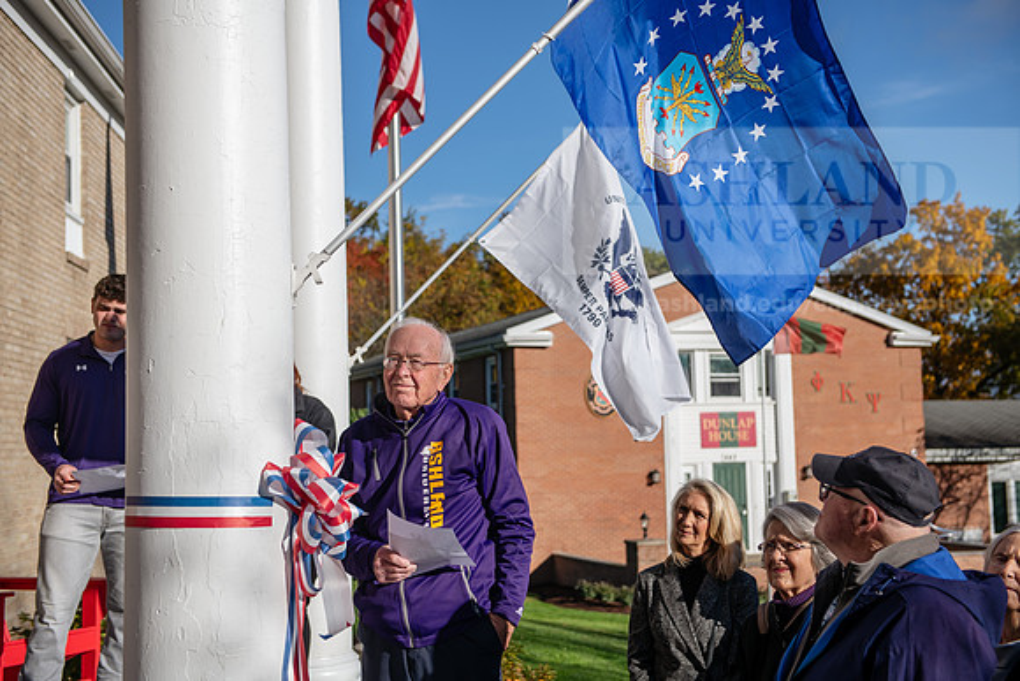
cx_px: 510
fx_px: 1417
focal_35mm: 50
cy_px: 340
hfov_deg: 39.6
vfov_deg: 27.0
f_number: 3.5
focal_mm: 50
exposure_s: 1/1000
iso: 80
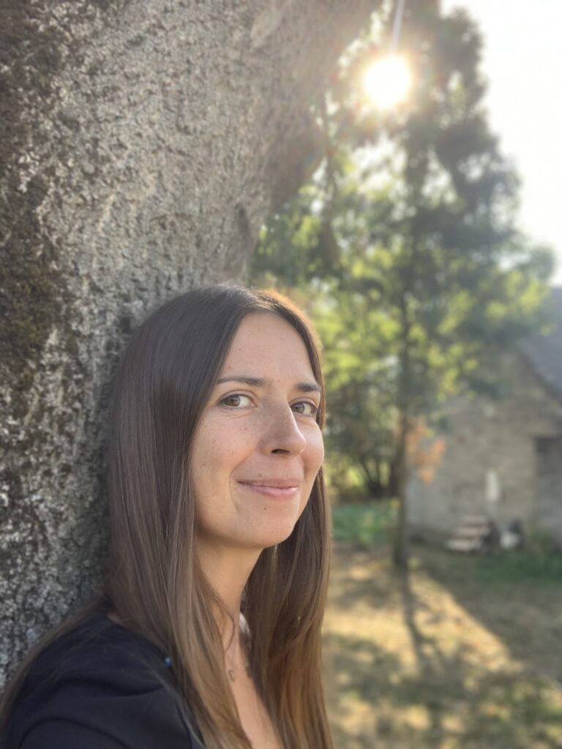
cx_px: 281
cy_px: 374
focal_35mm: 32
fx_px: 693
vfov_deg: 56.8
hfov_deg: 44.2
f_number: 2.2
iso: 32
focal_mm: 2.87
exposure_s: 1/121
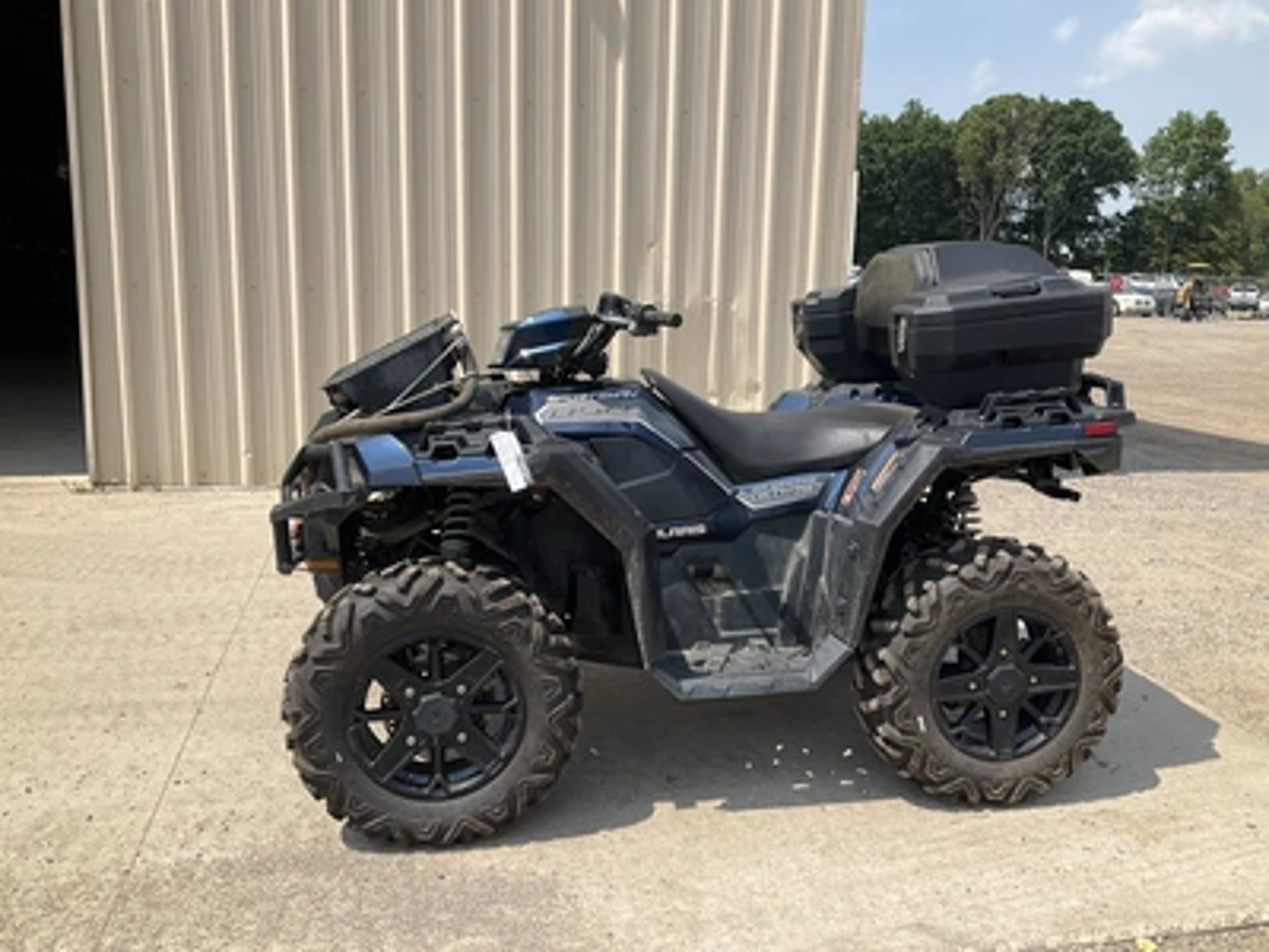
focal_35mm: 29
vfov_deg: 48.2
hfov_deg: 61.7
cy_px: 476
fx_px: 1063
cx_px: 634
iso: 25
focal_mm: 3
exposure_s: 1/1730
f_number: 1.8
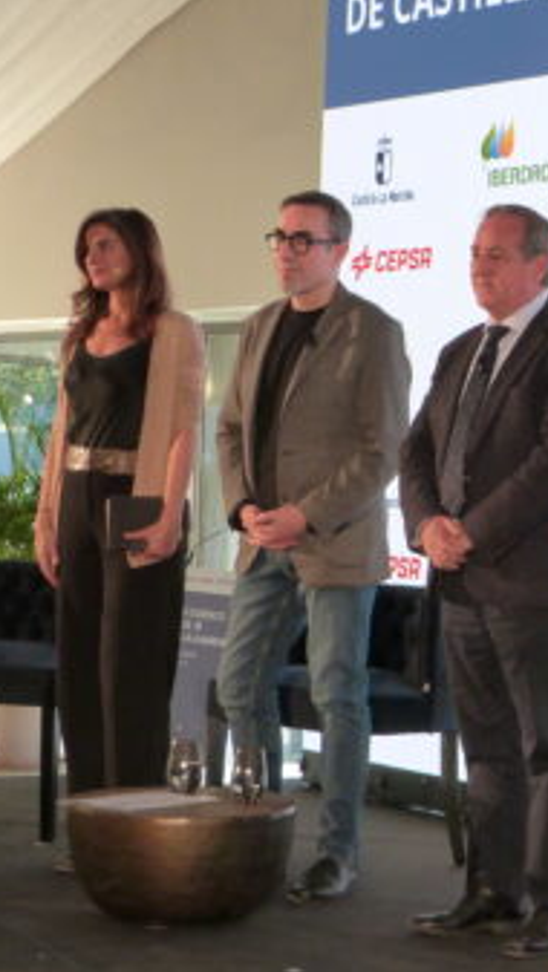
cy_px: 548
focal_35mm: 95
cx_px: 710
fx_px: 2450
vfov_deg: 22.4
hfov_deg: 12.4
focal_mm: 8.7
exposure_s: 1/60
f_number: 3.2
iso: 250
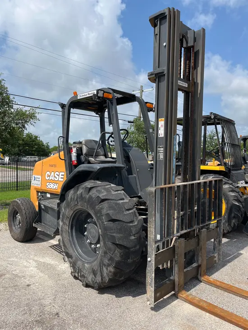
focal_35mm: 26
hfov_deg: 53.1
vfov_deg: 67.3
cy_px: 165
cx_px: 124
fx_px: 248
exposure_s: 1/3745
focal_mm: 5.1
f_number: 1.6
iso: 50
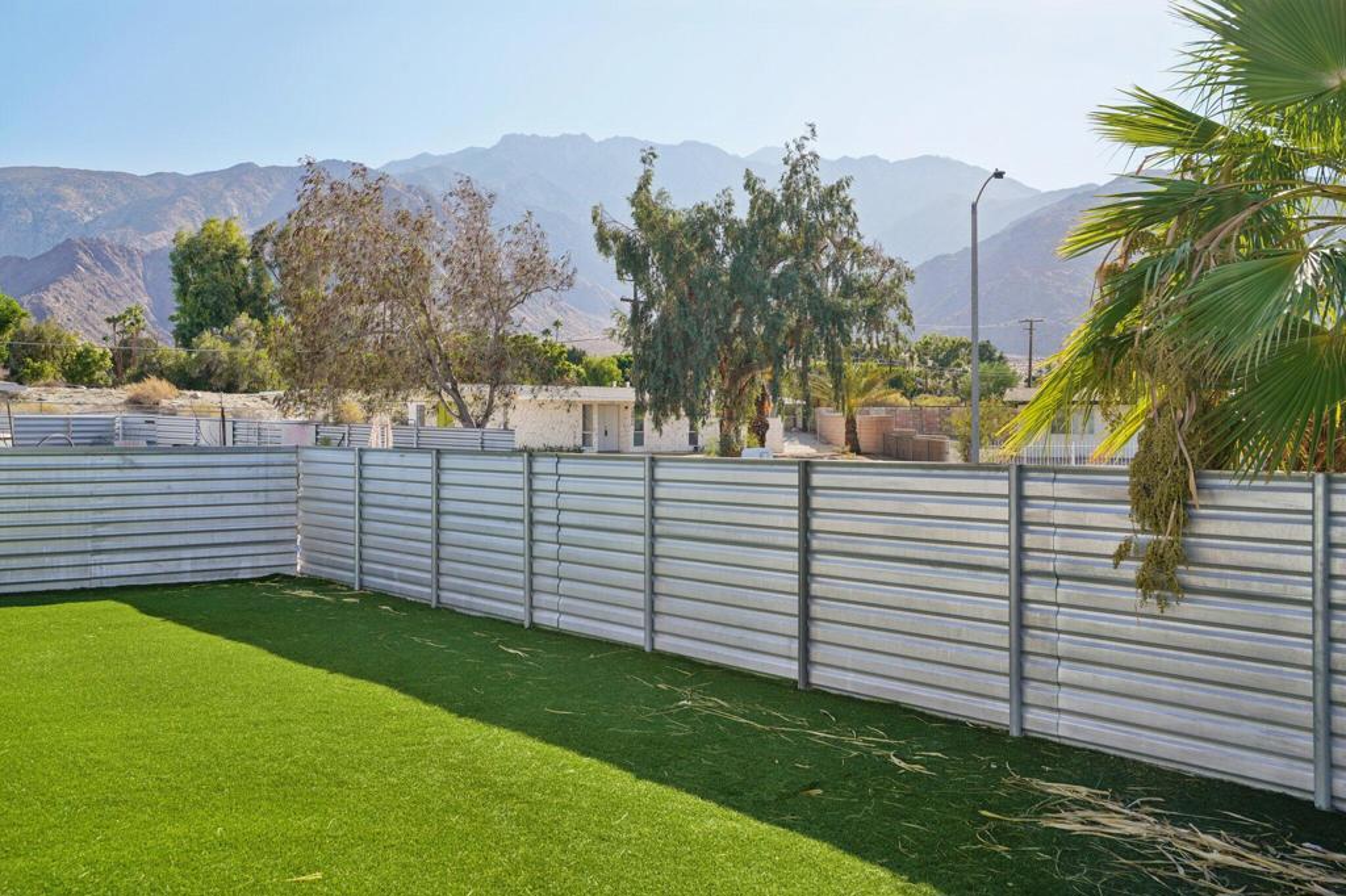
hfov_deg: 61.9
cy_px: 448
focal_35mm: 30
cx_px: 673
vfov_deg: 43.6
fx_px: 1121
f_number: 8
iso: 100
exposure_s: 1/200
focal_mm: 30
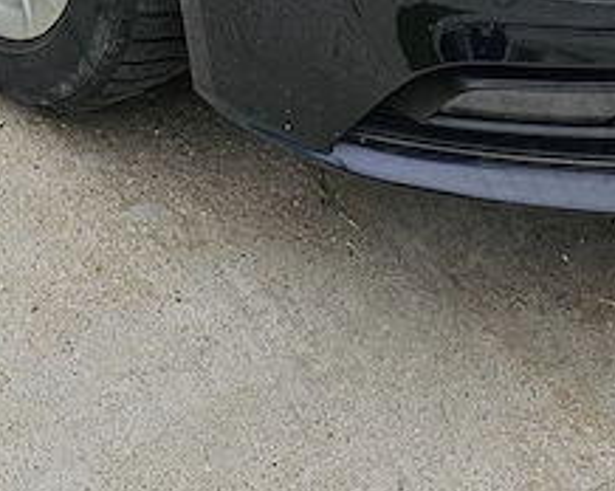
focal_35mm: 103
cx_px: 223
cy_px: -505
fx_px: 1873
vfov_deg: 12.9
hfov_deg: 18.6
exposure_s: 1/569
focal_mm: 6.3
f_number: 1.7
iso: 10
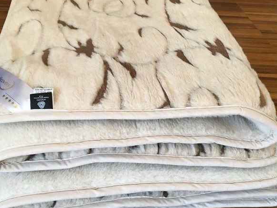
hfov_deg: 46.7
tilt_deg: -34.6
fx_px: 320
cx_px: 122
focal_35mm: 40
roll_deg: -3.1
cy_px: 93
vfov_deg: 35.9
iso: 40
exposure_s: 1/33
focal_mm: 4.15
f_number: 2.2
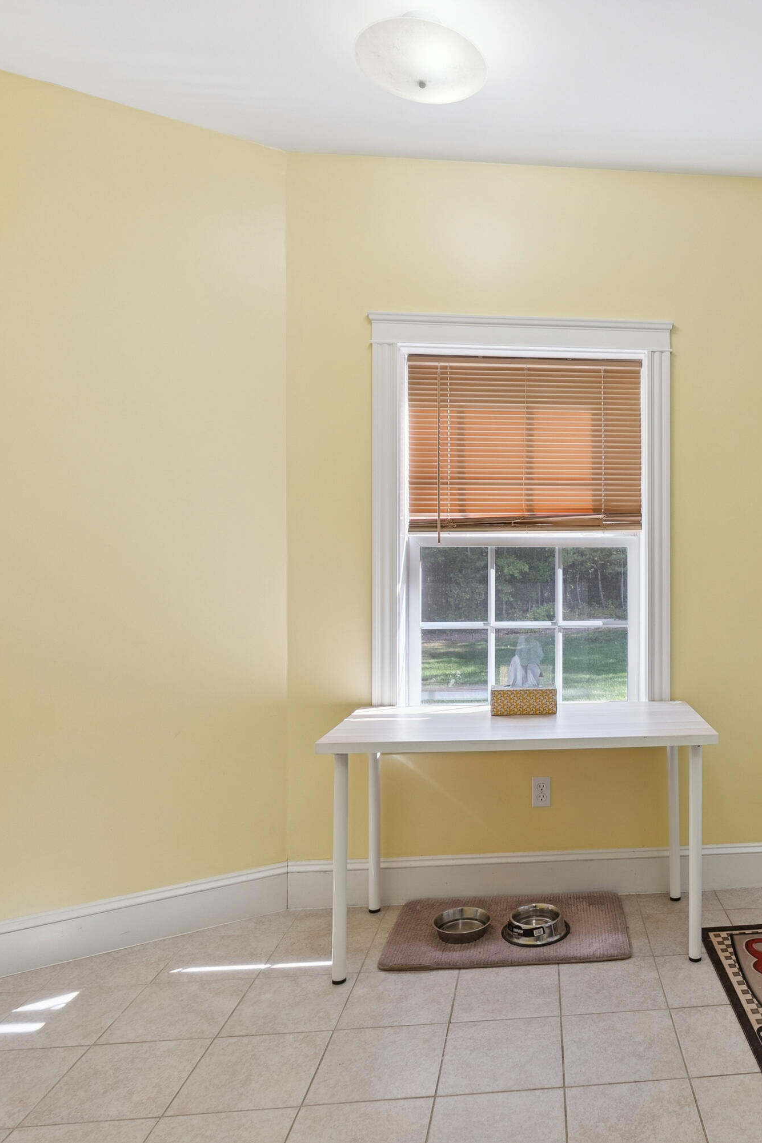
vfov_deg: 73.7
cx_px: 645
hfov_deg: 49.0
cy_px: 572
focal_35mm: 24
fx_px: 762
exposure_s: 1/20
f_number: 7.1
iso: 320
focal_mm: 16
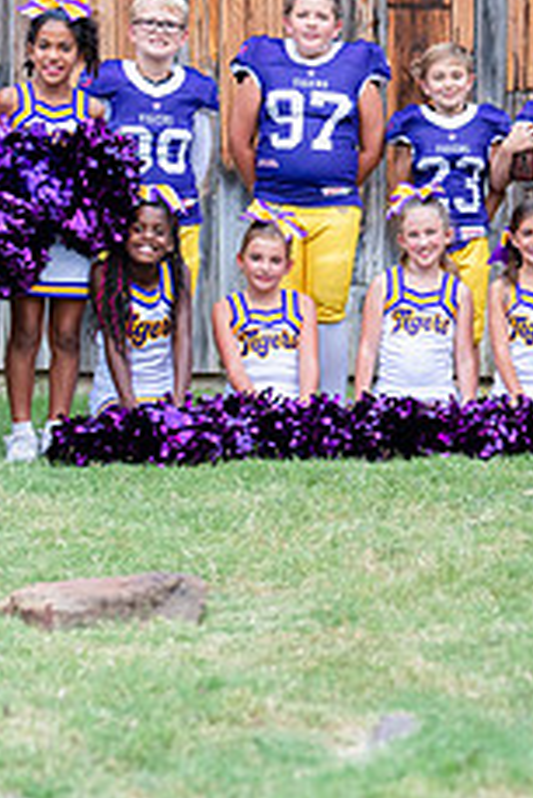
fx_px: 2883
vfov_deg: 15.7
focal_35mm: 130
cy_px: 293
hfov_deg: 10.3
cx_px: 704
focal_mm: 50
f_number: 1.6
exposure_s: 1/640
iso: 800
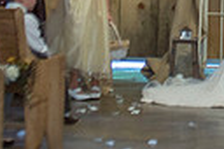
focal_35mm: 362
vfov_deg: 3.8
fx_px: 2250
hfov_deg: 5.6
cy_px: -144
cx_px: 329
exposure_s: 1/100
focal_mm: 80
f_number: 2.8
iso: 1600
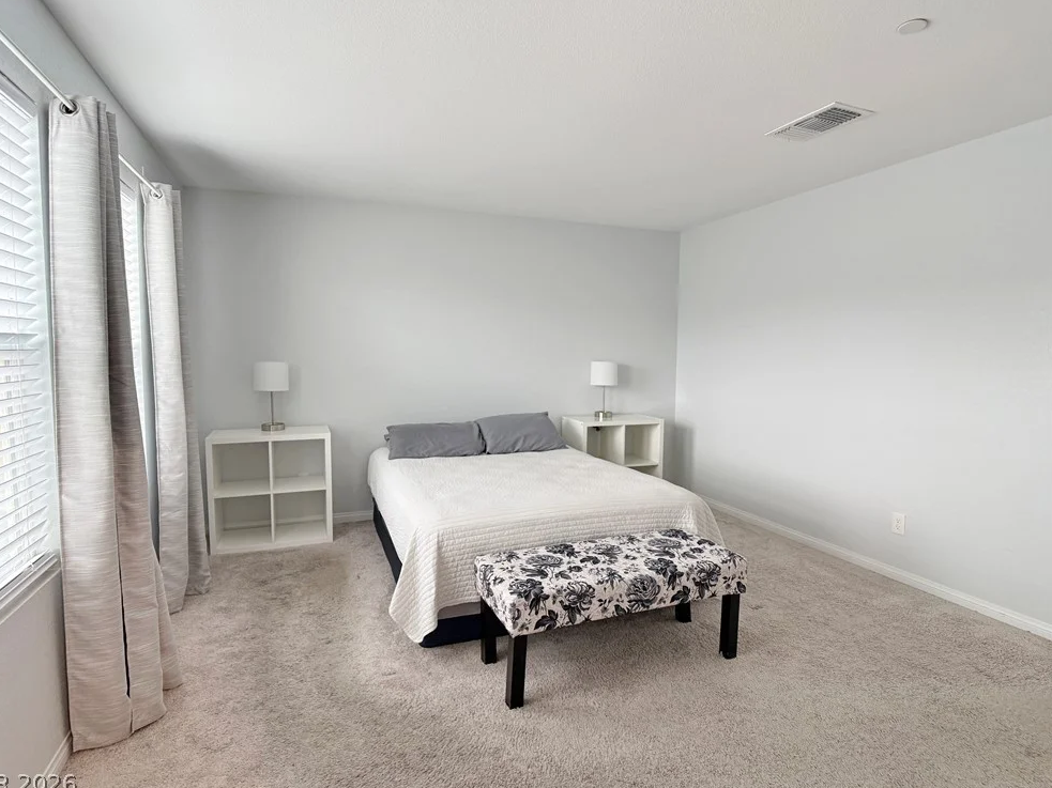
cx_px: 507
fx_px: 760
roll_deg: +2.1
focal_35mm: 25
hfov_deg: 69.4
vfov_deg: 54.9
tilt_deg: -6.2
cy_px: 390
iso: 250
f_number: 1.78
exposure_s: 1/60
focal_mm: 6.76
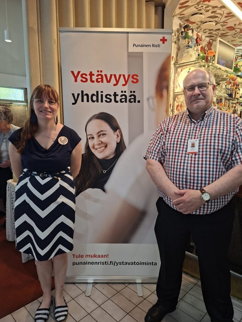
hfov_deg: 58.9
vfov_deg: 73.9
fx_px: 214
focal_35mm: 23
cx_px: 121
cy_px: 161
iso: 320
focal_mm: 5.54
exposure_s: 1/50
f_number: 1.8
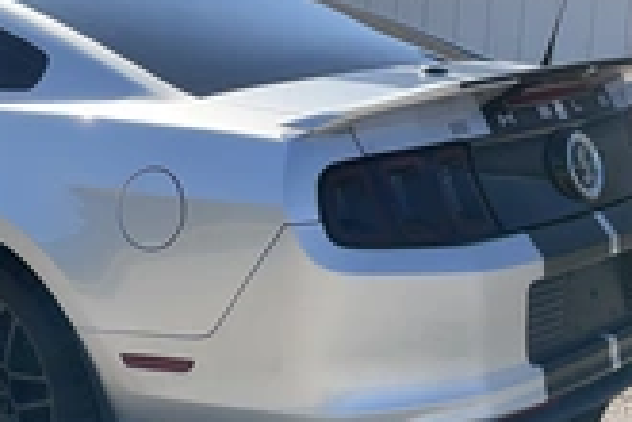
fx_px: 1281
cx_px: 100
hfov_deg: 27.0
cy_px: 226
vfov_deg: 18.7
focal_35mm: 73
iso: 25
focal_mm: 3
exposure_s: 1/1250
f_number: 1.8
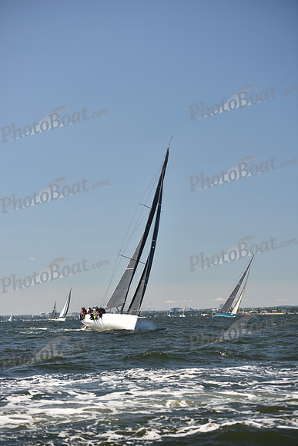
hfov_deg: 15.2
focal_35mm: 90
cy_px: 223
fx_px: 1117
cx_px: 149
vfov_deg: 22.6
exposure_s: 1/1000
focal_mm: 90
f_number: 3.5
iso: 250
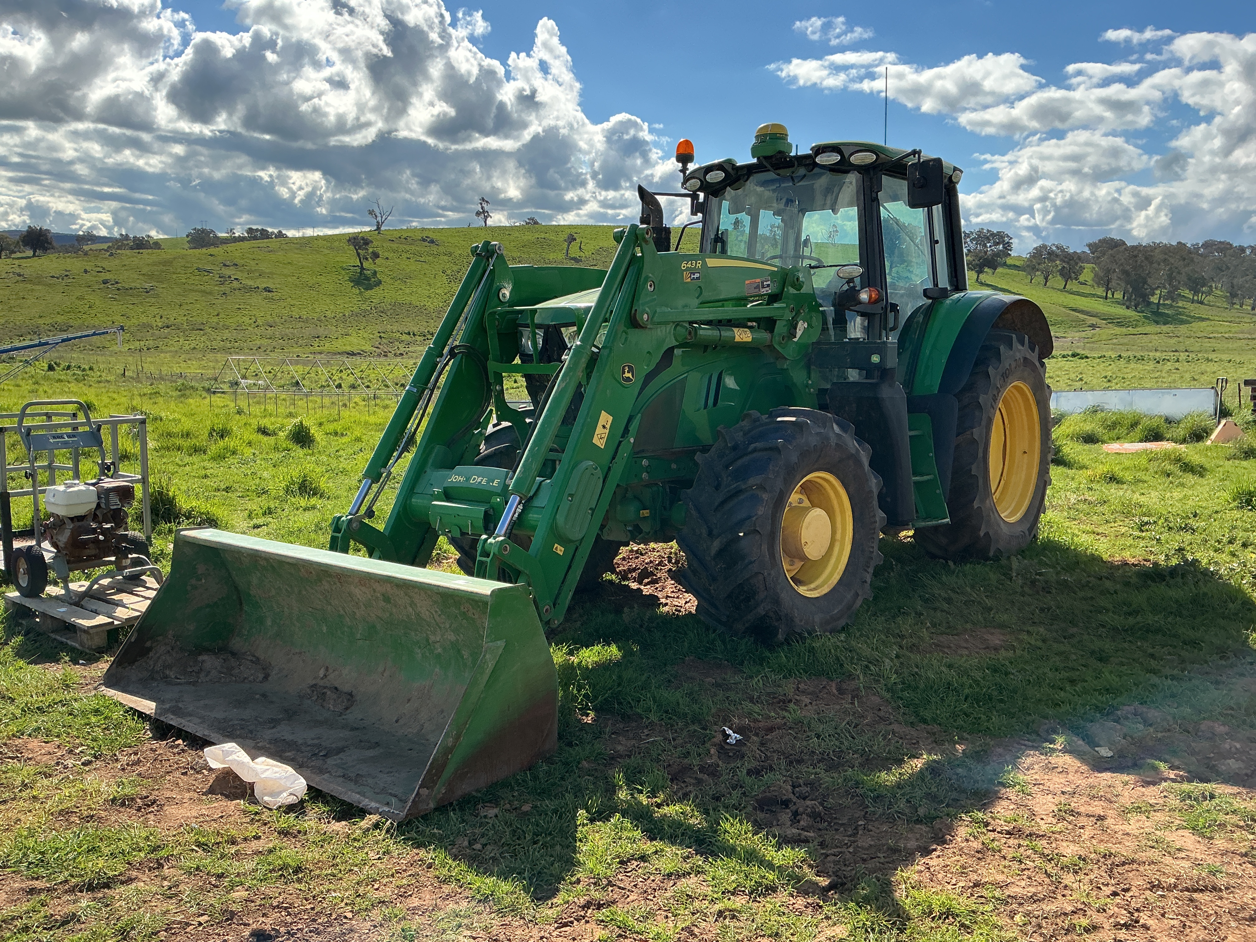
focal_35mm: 29
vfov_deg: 48.2
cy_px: 471
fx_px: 1052
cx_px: 628
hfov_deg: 61.7
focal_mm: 3
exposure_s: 1/1577
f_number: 1.8
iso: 25
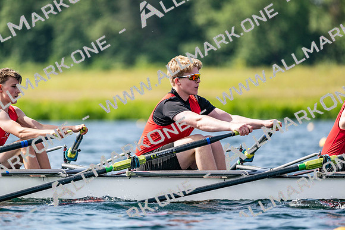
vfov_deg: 3.4
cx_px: 172
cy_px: 115
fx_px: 3834
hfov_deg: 5.2
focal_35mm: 400
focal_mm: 400
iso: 320
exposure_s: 1/2500
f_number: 4.5
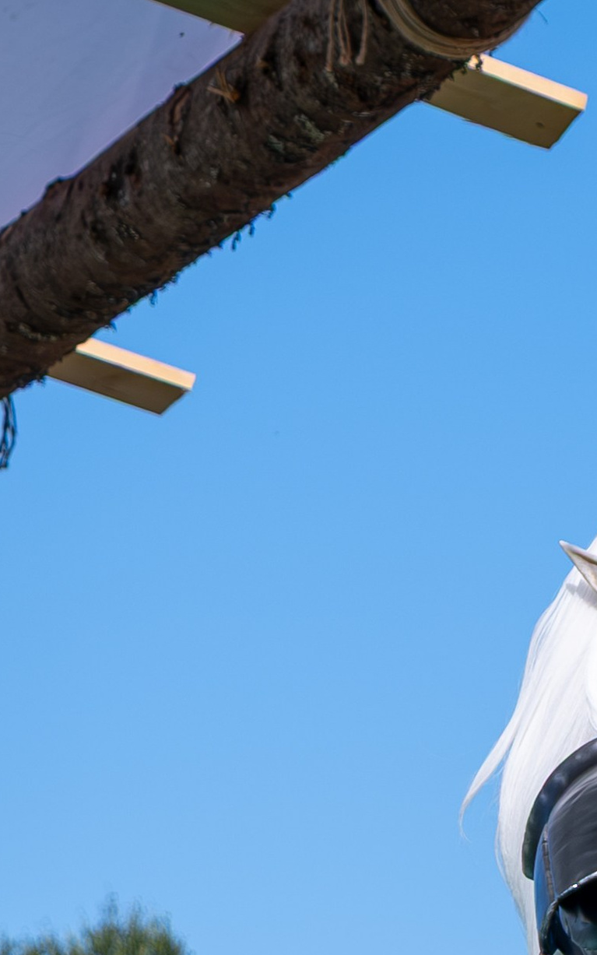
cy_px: 1072
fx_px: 7366
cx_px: -429
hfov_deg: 4.6
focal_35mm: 283
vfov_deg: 7.4
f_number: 4
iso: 160
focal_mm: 36.5
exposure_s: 1/1250
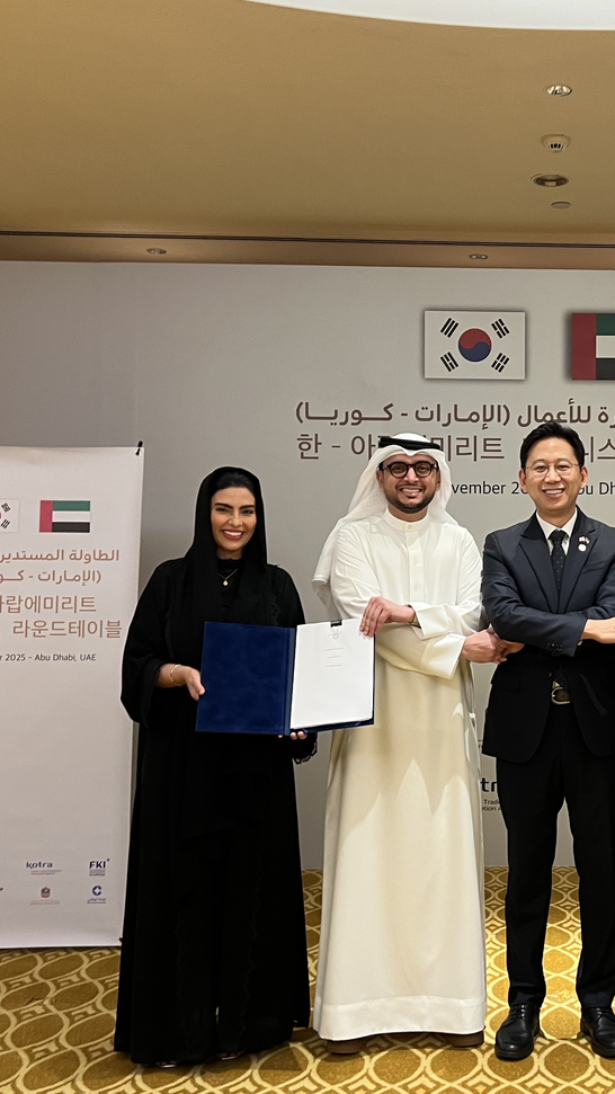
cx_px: 570
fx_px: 1218
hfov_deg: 27.2
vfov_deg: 48.4
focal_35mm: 42
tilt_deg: +1.9
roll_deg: +0.5
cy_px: 567
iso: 200
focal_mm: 5.7
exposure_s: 1/50
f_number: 1.5
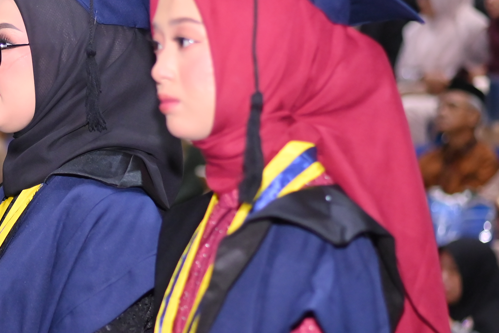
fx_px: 1900
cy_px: 162
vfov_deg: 10.0
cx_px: -17
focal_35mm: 137
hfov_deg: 14.7
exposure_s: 1/200
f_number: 2
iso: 1600
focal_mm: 50
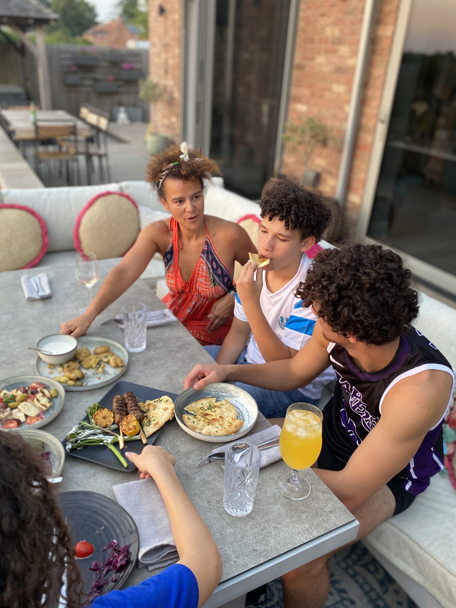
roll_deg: -4.2
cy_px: 314
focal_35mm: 27
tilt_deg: -26.7
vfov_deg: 65.3
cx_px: 221
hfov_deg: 51.4
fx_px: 474
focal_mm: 4.25
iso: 125
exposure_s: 1/62
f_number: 1.8
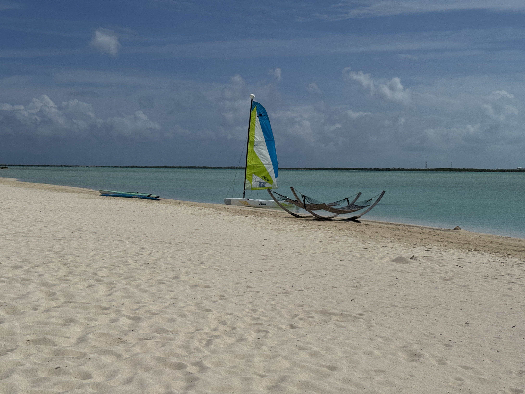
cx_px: 262
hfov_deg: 39.7
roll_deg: -0.2
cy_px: 197
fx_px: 728
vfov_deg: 30.3
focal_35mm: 48
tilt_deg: -3.0
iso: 50
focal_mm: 6.76
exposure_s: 1/15385
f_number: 1.78
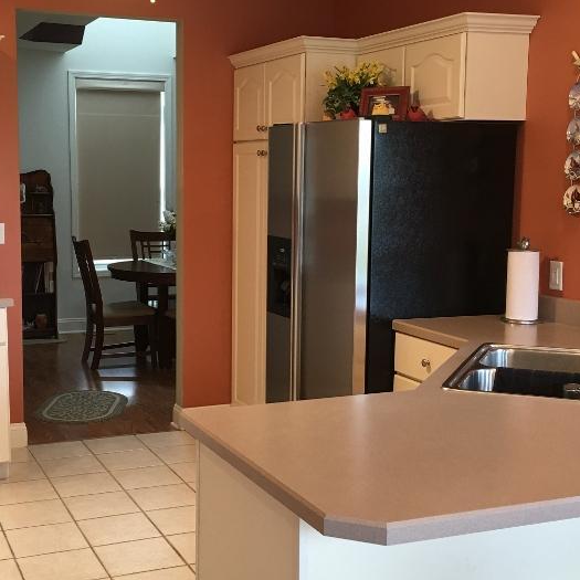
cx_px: 230
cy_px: 298
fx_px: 948
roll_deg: -0.5
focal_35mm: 50
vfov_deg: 34.0
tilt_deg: -5.4
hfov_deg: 33.9
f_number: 2.2
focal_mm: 4.15
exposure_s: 1/30
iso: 40
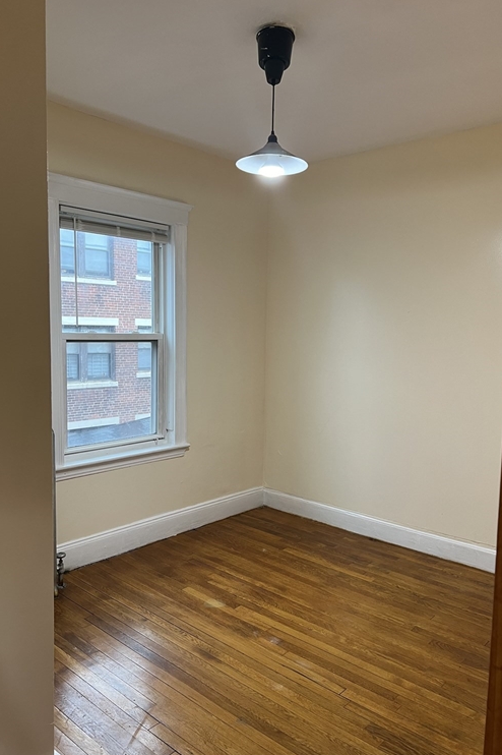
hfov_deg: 46.4
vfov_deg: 65.5
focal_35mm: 28
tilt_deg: -4.8
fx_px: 586
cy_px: 388
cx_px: 247
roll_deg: -1.3
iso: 80
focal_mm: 5.7
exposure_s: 1/60
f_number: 1.5
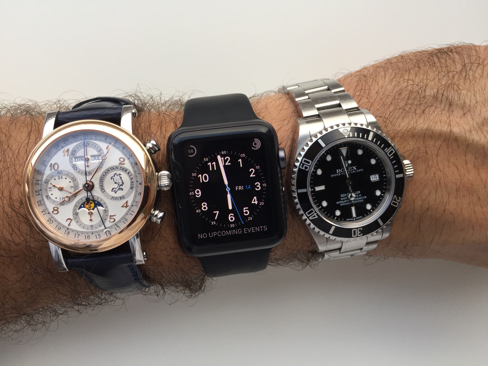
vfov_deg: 48.2
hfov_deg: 61.7
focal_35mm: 29
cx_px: 244
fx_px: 409
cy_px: 183
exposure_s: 1/120
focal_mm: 4.15
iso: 50
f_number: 2.2
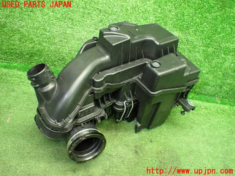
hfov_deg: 60.0
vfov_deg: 46.8
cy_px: 88
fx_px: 204
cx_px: 118
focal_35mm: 30
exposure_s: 1/50
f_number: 2.3
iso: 800
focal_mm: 5.4
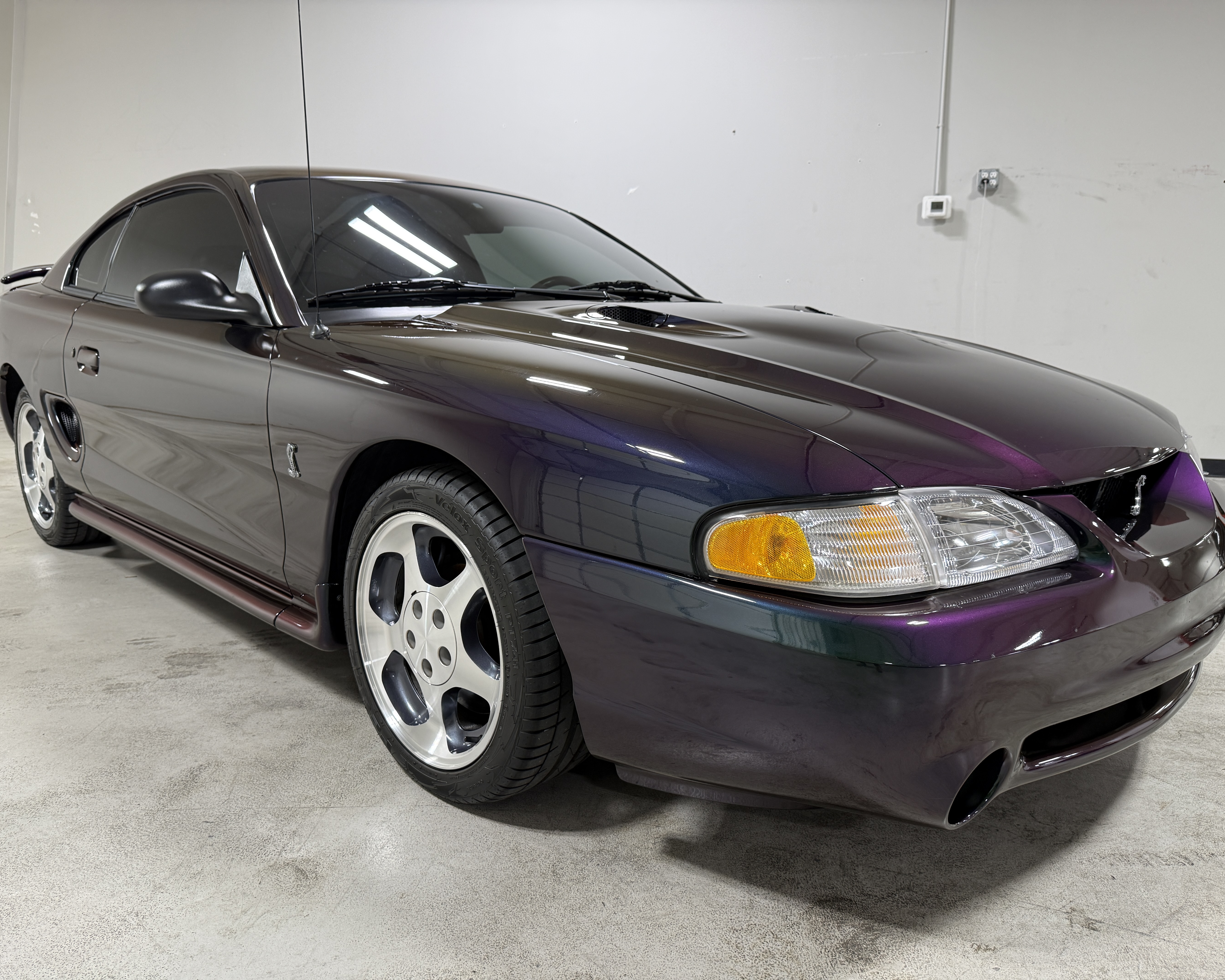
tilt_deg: -11.8
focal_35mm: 25
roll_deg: +0.1
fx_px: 906
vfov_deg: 56.8
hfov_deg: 68.1
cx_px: 620
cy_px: 490
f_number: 1.78
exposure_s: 1/120
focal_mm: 6.76
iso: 125
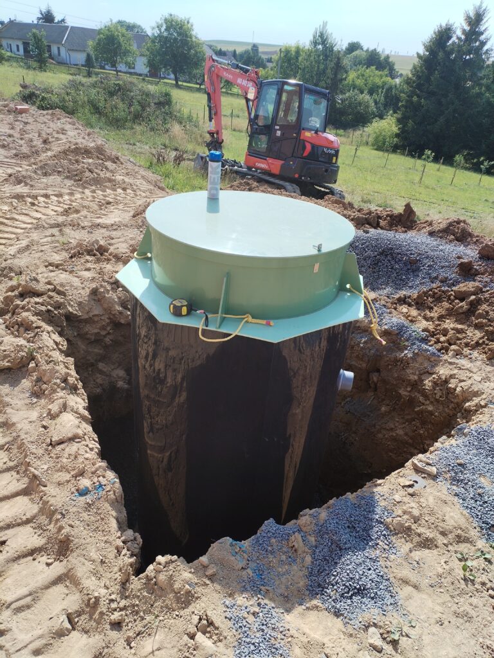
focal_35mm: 26
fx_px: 495
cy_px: 329
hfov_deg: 53.1
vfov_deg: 67.3
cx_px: 247
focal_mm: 4.75
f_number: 1.8
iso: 100
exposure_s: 1/1400
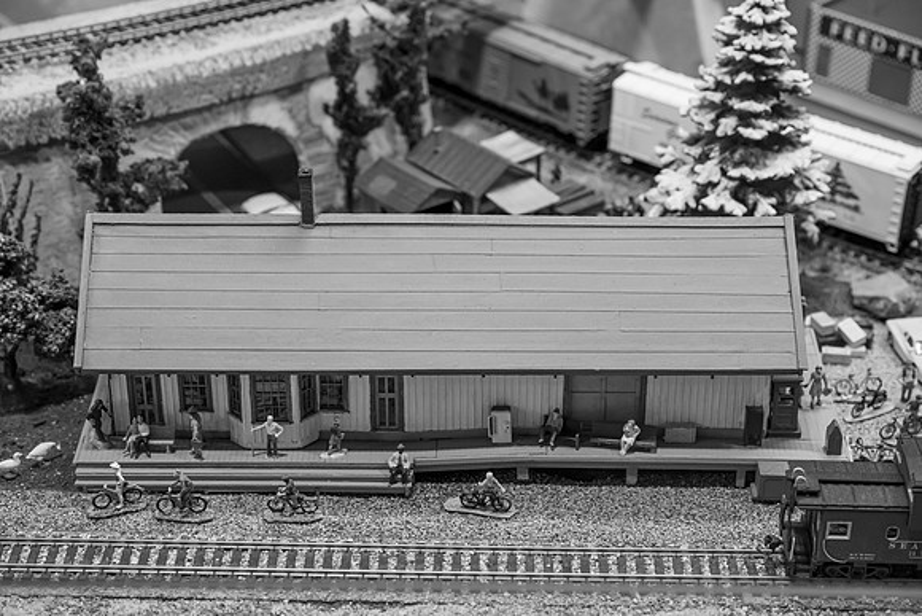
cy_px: 308
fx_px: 1896
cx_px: 461
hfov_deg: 27.3
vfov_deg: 18.4
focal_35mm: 74
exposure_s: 1/80
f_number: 7.1
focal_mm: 74
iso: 3200
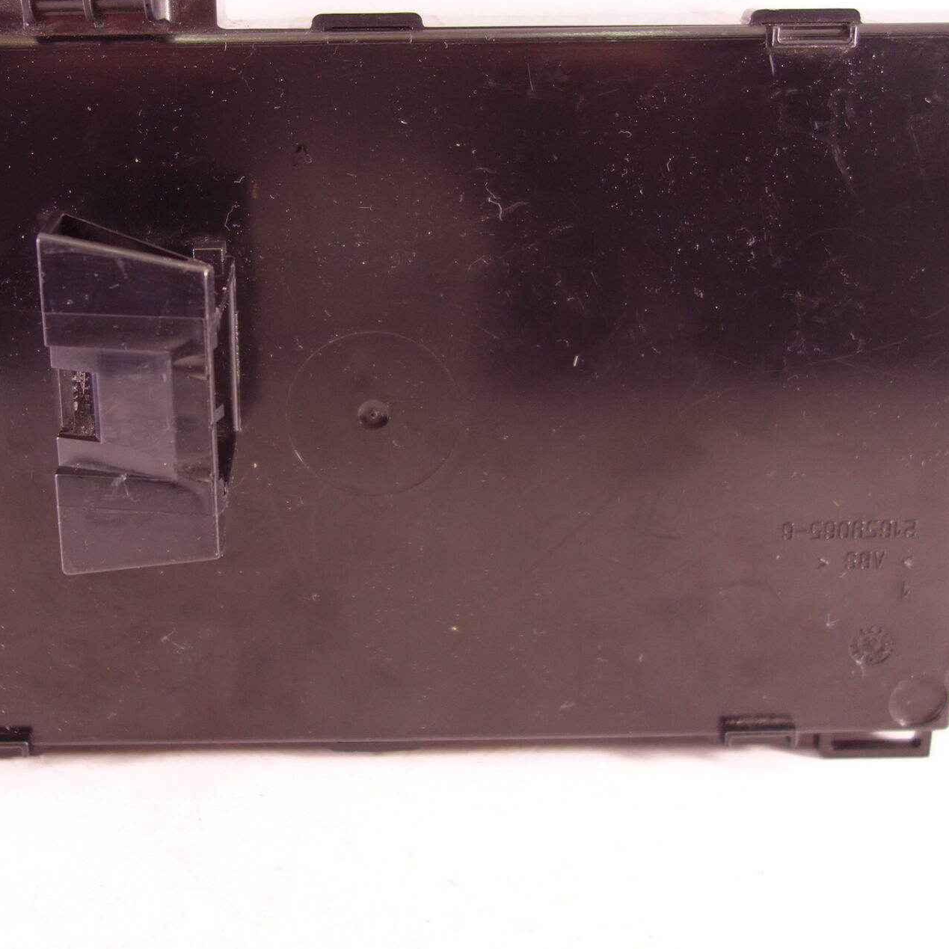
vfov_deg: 35.0
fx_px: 1489
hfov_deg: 35.1
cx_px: 345
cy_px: 311
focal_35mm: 48
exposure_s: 1/40
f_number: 2
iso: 200
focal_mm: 10.4
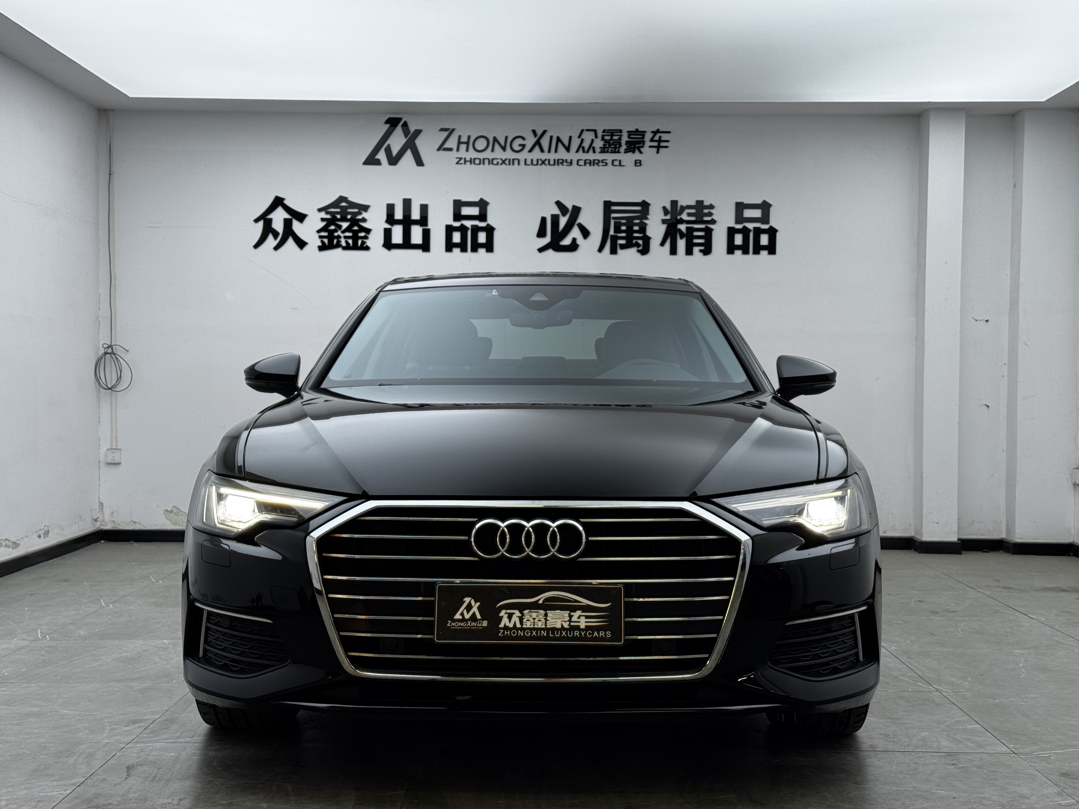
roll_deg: -0.8
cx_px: 540
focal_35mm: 48
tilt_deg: -0.6
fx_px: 1496
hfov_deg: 39.7
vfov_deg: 30.3
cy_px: 404
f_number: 1.78
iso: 50
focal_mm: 6.76
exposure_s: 1/121
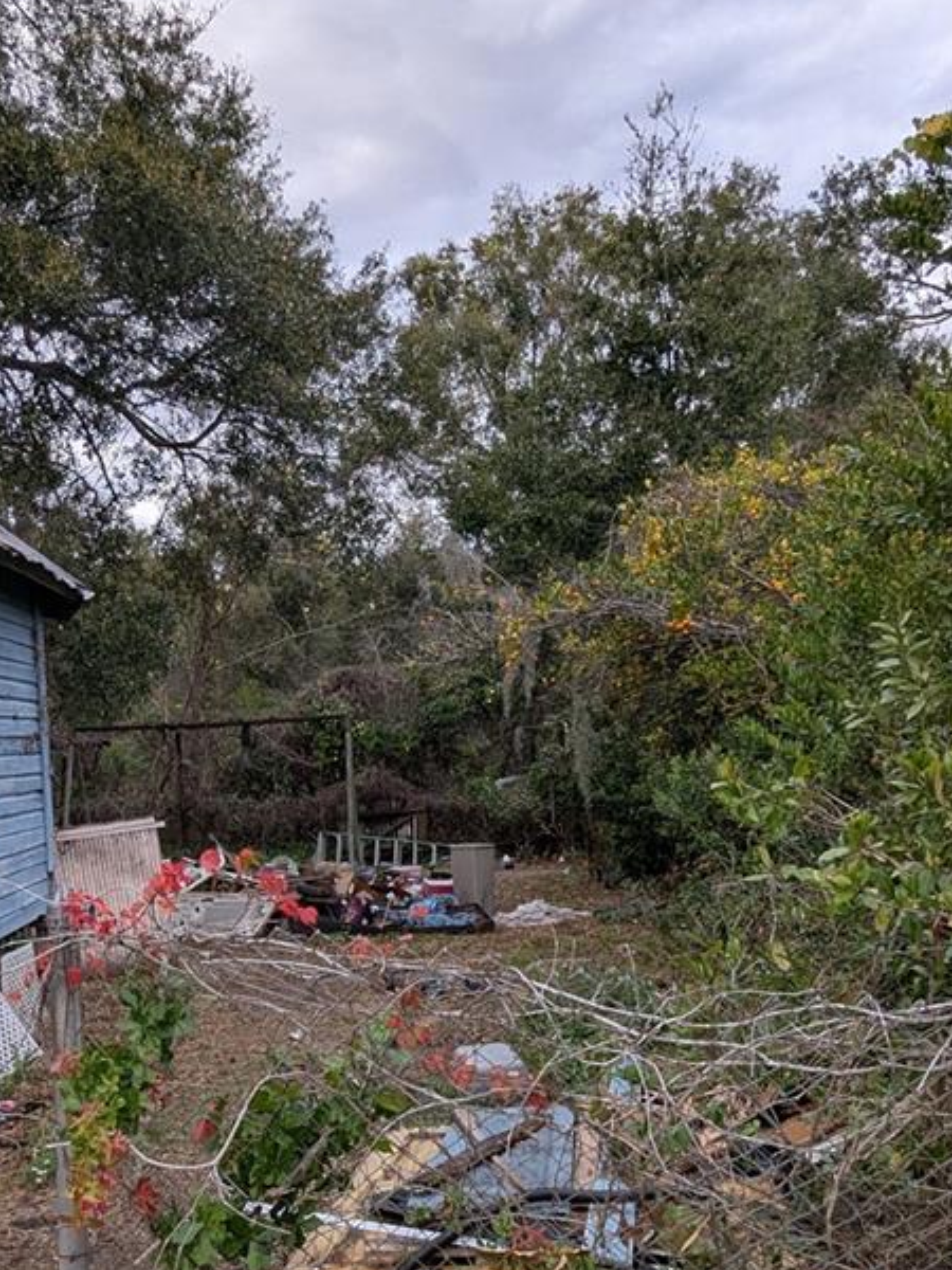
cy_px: 773
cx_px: 423
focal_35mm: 32
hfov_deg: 44.1
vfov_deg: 56.3
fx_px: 1173
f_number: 2.2
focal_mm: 2.35
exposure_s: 1/166
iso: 54
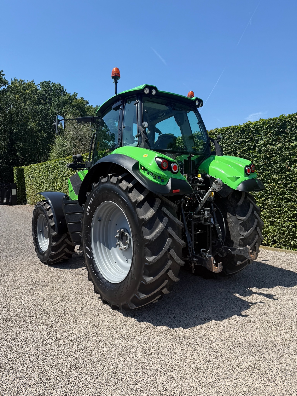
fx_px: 275
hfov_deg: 56.8
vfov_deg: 71.6
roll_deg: +0.3
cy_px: 198
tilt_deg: -2.4
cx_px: 148
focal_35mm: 24
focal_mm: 6.76
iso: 80
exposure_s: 1/3021
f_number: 1.78
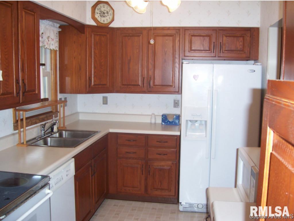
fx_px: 306
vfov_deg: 39.7
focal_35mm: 36
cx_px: 147
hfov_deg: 51.3
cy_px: 110
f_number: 3
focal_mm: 6
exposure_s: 1/60
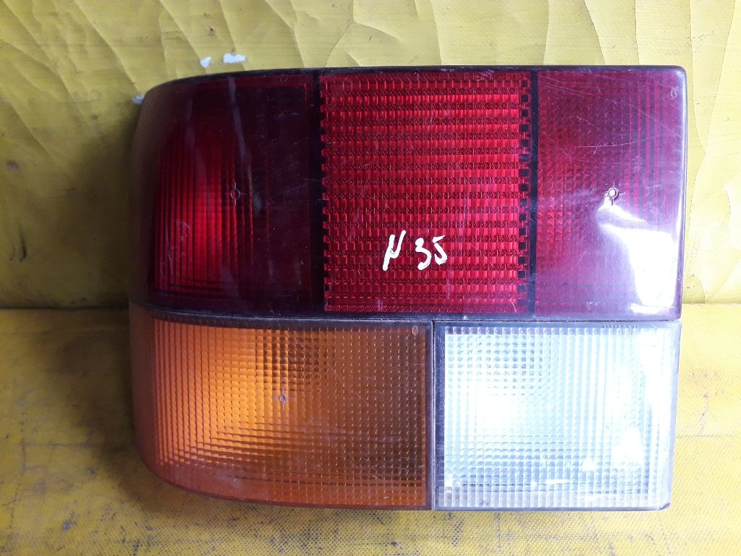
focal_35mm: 27
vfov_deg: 51.4
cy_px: 278
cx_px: 370
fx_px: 578
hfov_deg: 65.3
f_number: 1.9
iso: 160
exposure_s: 1/50
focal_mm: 3.6
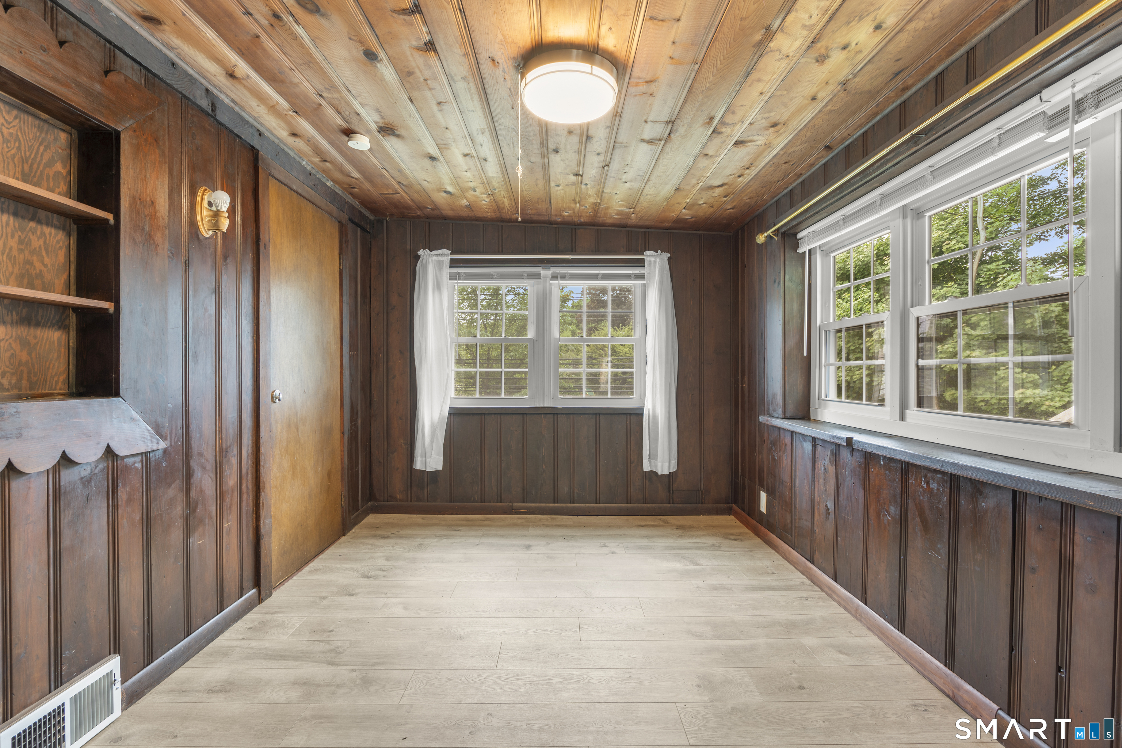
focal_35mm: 16
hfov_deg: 96.7
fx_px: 499
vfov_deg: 73.7
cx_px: 561
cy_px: 374
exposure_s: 3.2
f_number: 9
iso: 200
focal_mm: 16
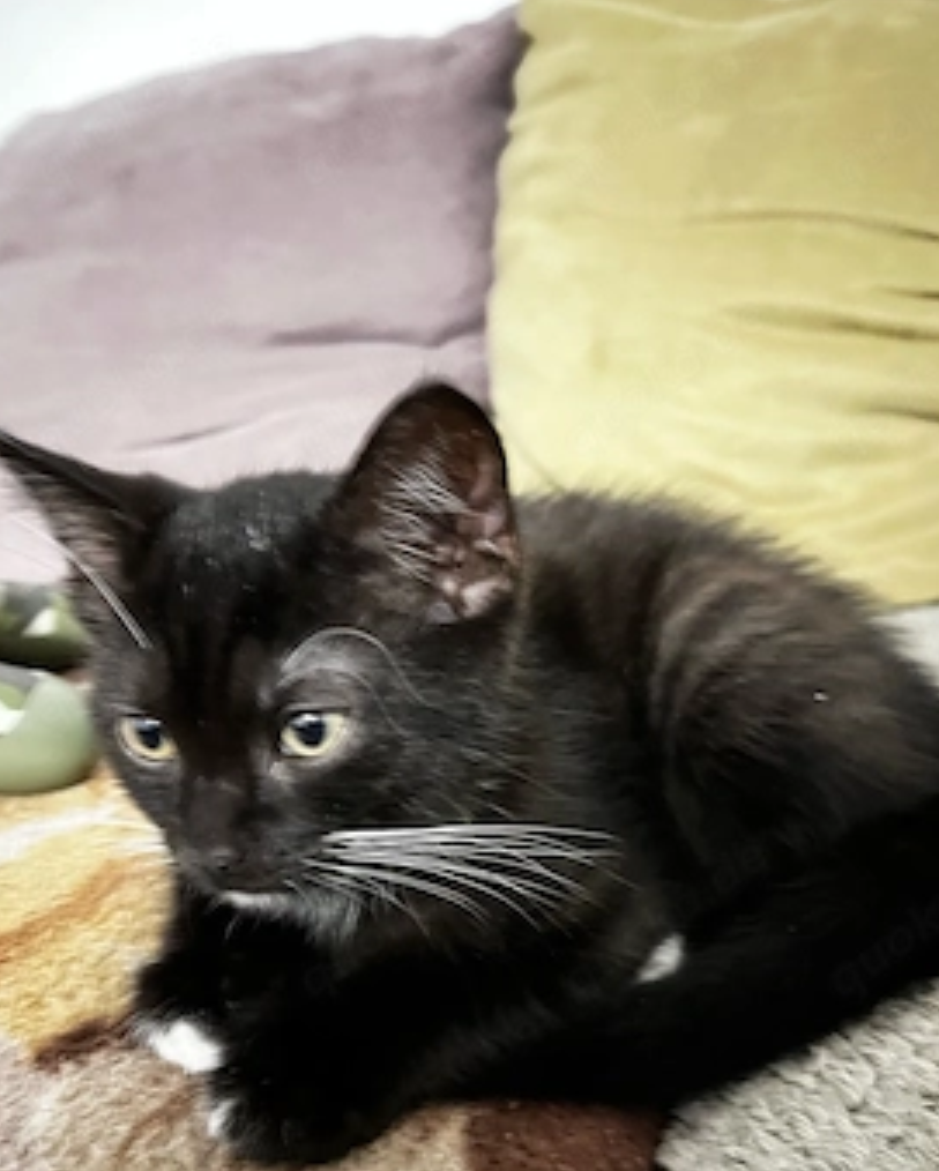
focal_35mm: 30
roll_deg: +6.4
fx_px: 1041
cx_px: 475
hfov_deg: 48.6
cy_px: 686
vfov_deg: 58.4
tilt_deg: -19.5
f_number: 1.6
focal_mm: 5.1
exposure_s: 1/15
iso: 1600
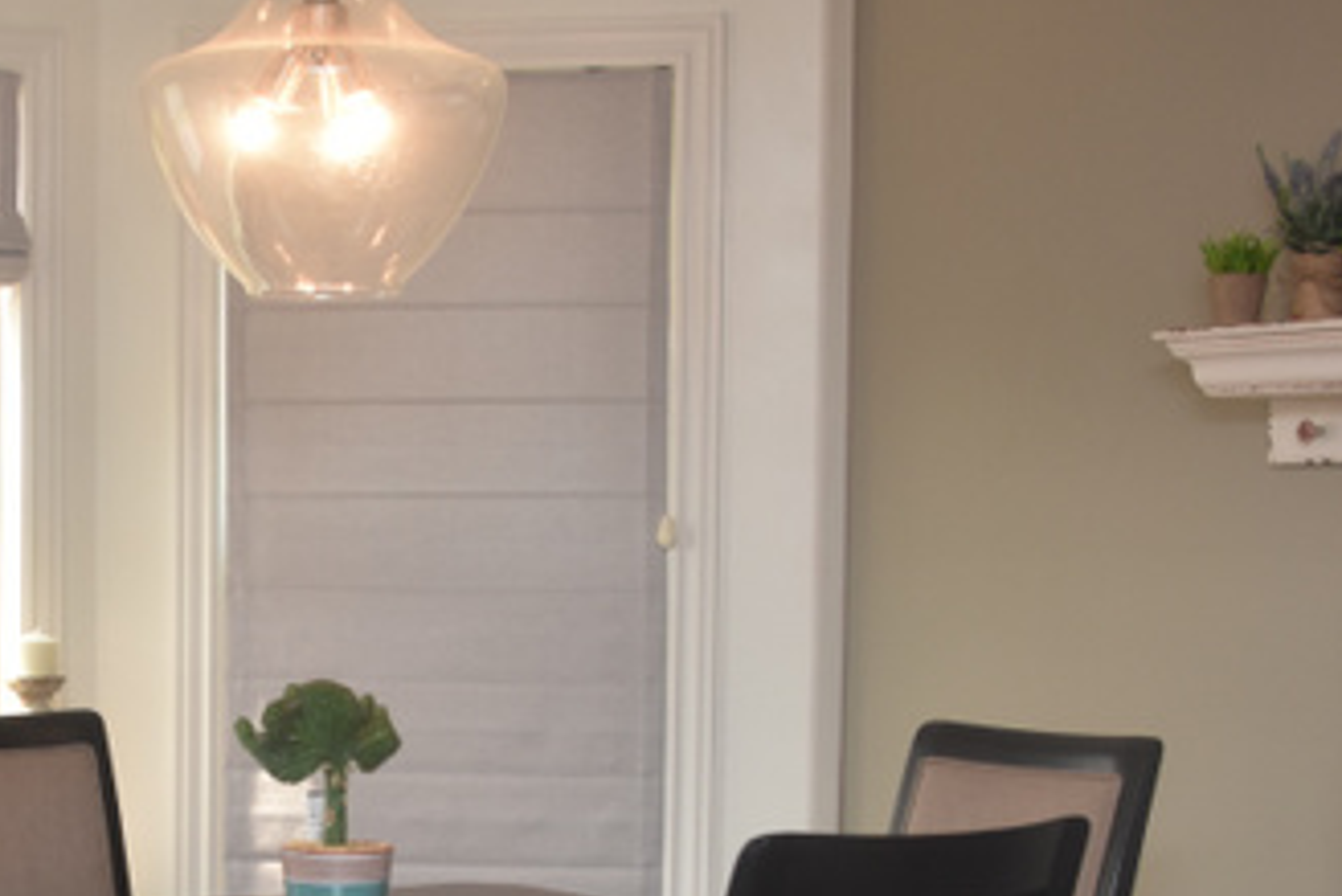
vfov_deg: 16.4
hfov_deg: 24.3
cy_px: 828
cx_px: 250
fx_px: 3058
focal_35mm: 82
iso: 400
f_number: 5.6
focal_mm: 28
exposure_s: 1/125
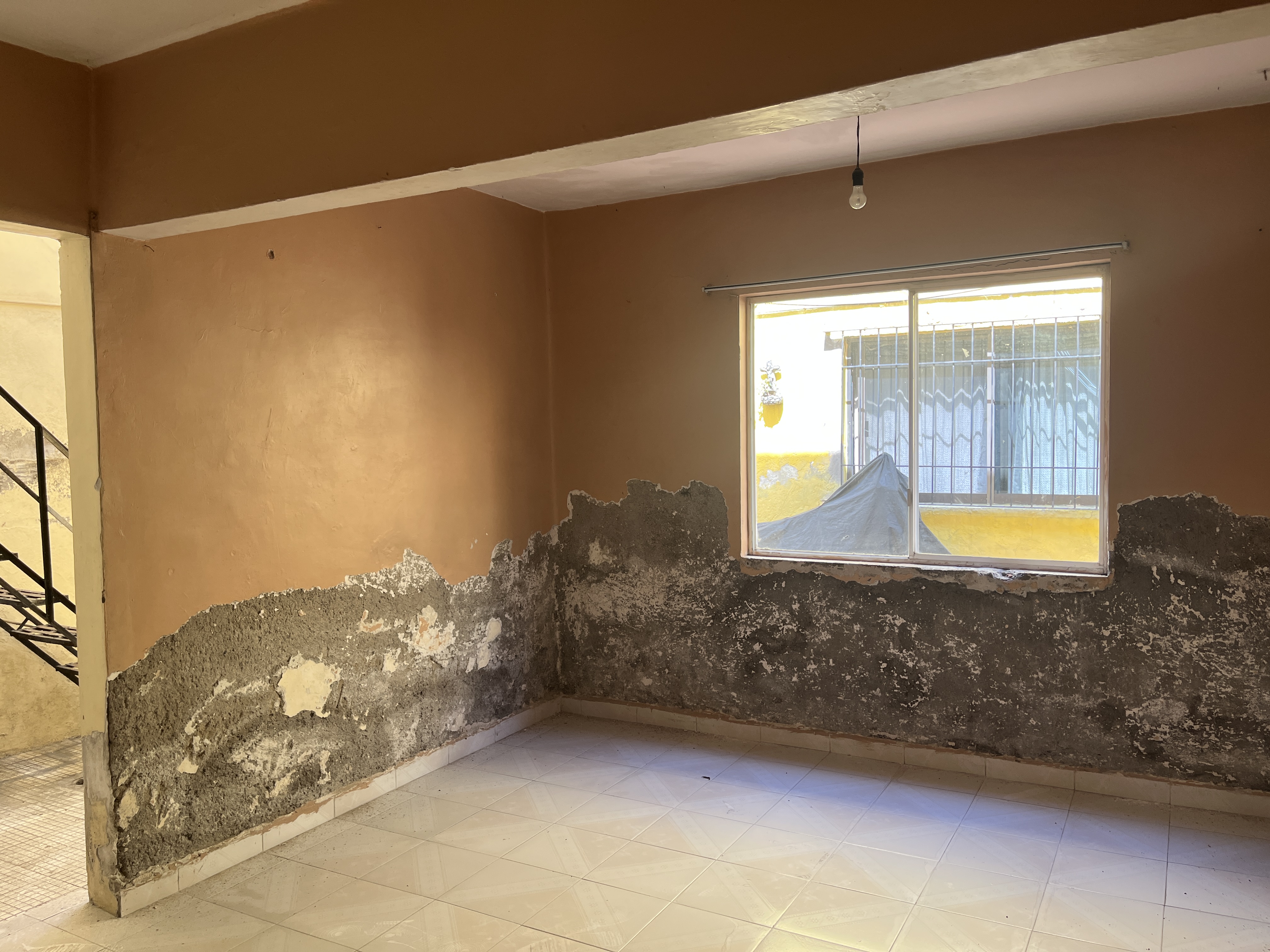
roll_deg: +0.9
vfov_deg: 53.1
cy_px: 476
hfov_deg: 67.3
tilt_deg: -2.4
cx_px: 635
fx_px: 954
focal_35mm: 26
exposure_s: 1/122
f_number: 1.6
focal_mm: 5.1
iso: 50
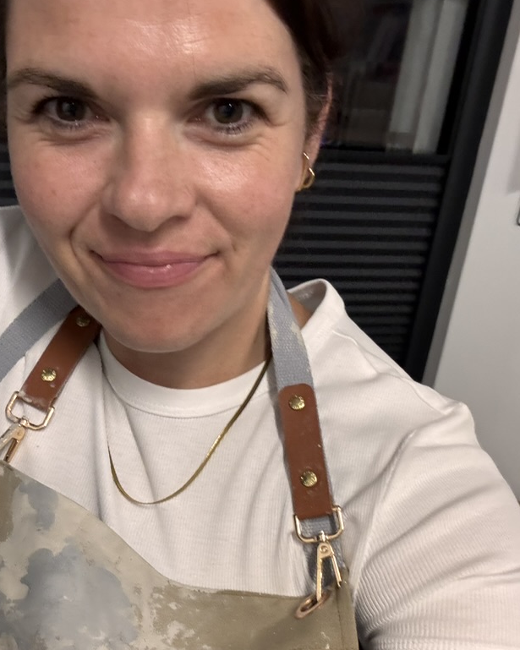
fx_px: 750
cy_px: 427
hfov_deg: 38.1
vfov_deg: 46.2
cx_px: 211
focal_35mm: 39
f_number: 1.9
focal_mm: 2.69
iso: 250
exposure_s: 1/33
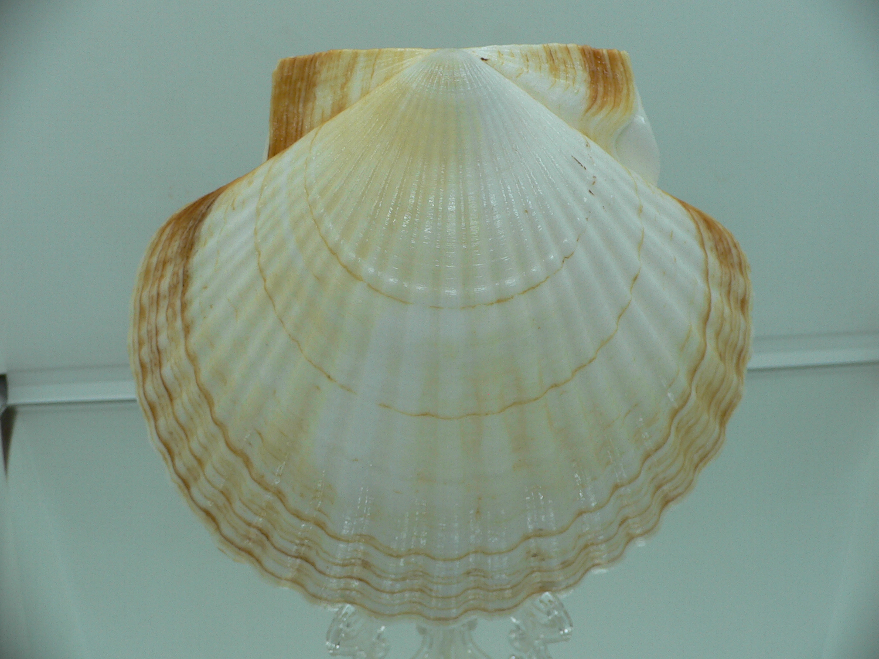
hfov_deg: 52.6
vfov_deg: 40.7
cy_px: 330
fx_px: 889
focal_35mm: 35
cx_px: 440
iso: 80
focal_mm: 4.6
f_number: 2.8
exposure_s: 1/60
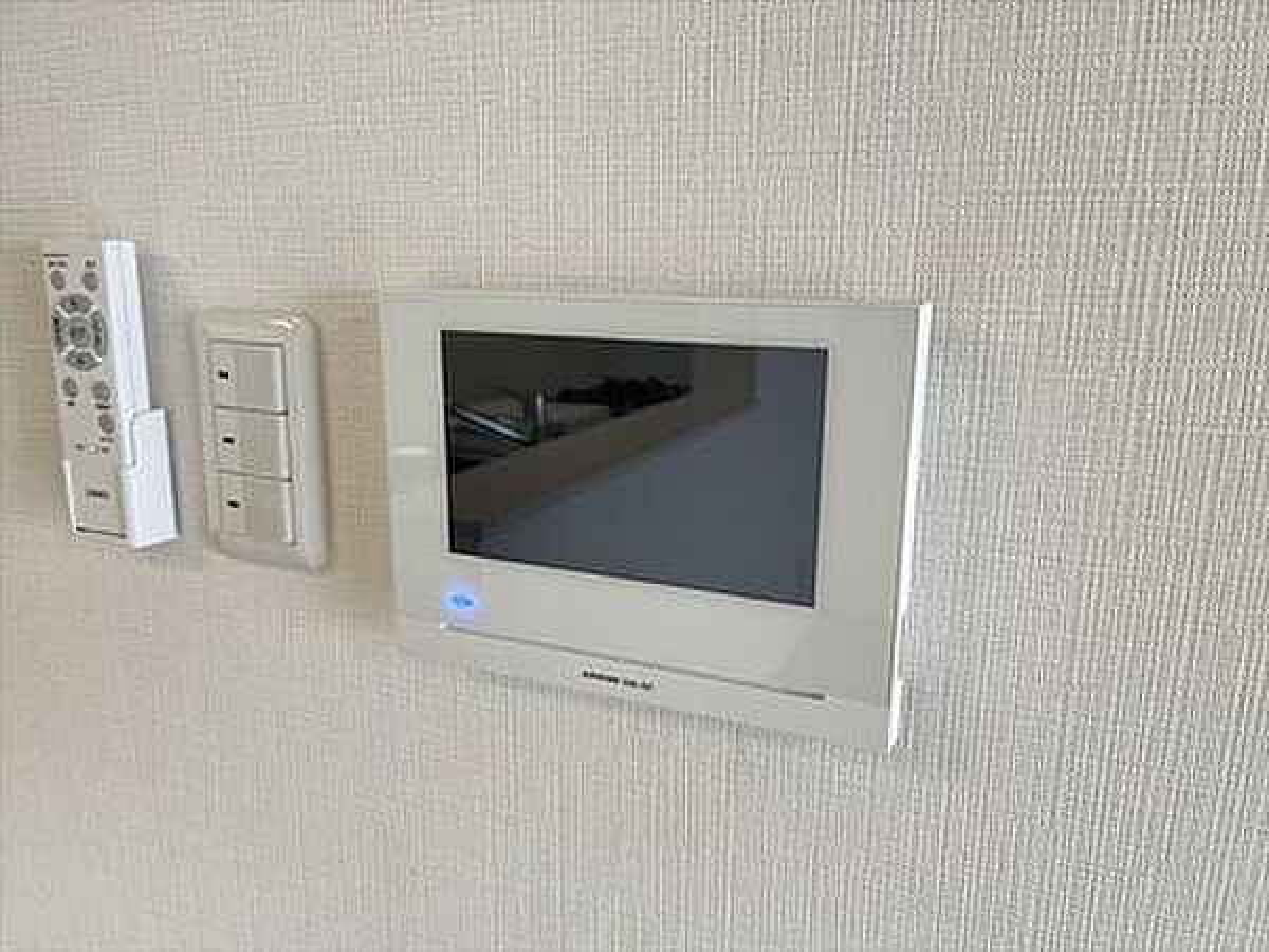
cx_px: 634
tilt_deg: -14.4
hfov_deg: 67.3
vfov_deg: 53.1
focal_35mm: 26
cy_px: 476
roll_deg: -0.6
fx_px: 953
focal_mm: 5.1
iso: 80
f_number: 1.6
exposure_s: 1/121
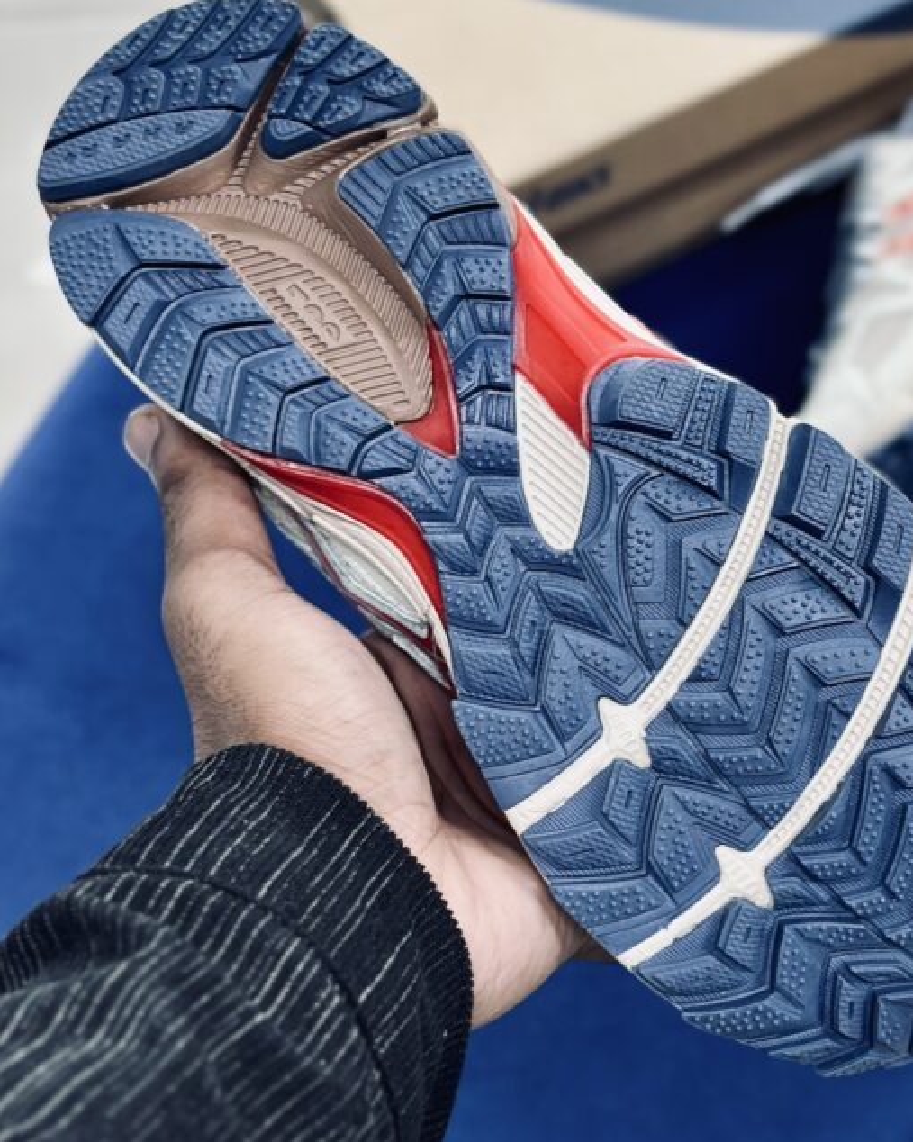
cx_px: 571
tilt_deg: -60.7
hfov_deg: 22.1
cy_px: 579
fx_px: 2331
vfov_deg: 27.5
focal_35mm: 69
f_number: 1.78
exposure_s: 1/100
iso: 125
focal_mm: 6.86
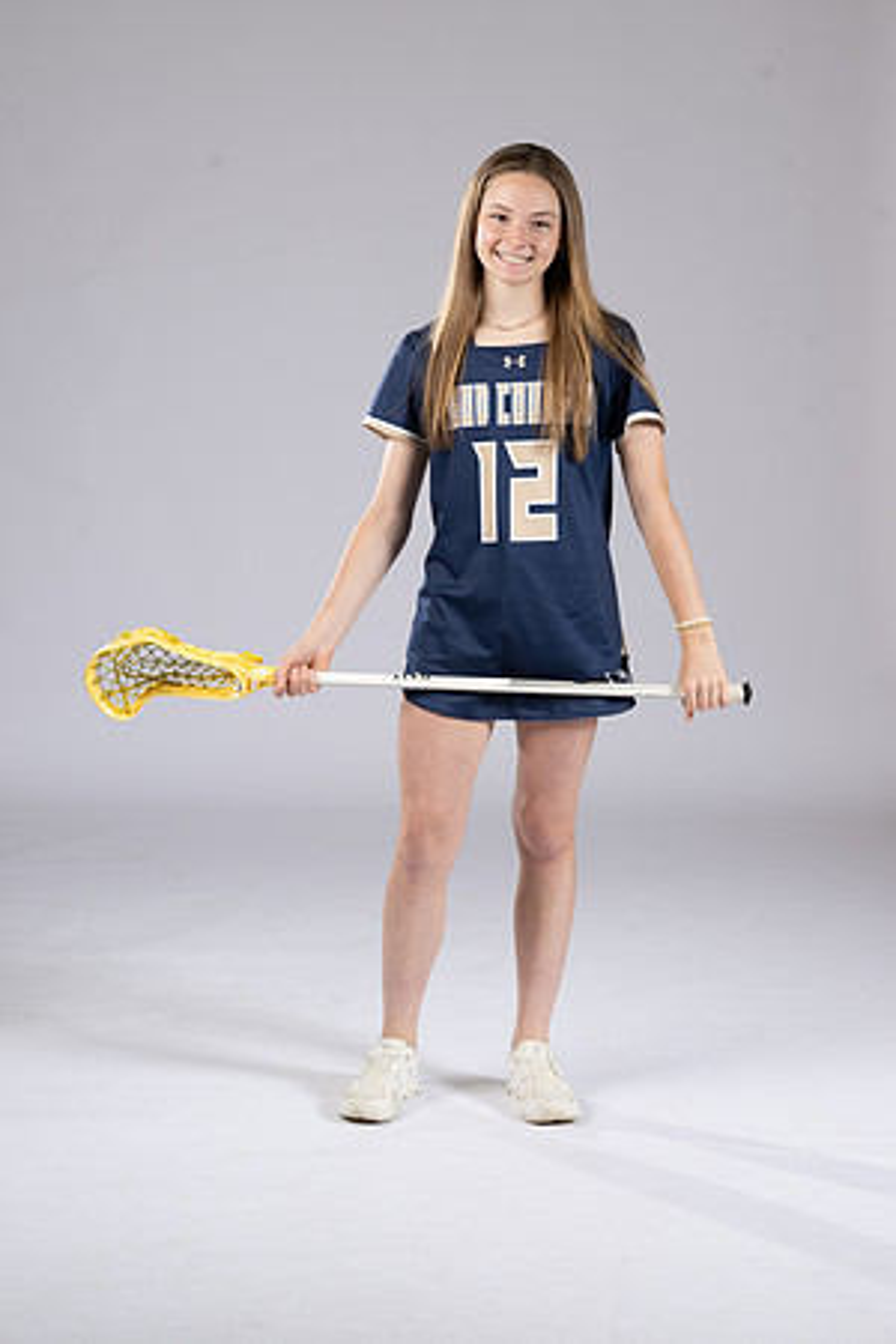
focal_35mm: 83
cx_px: 448
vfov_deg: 24.5
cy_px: 672
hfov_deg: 16.5
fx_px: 3098
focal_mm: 83
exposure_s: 1/200
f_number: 6.3
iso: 250
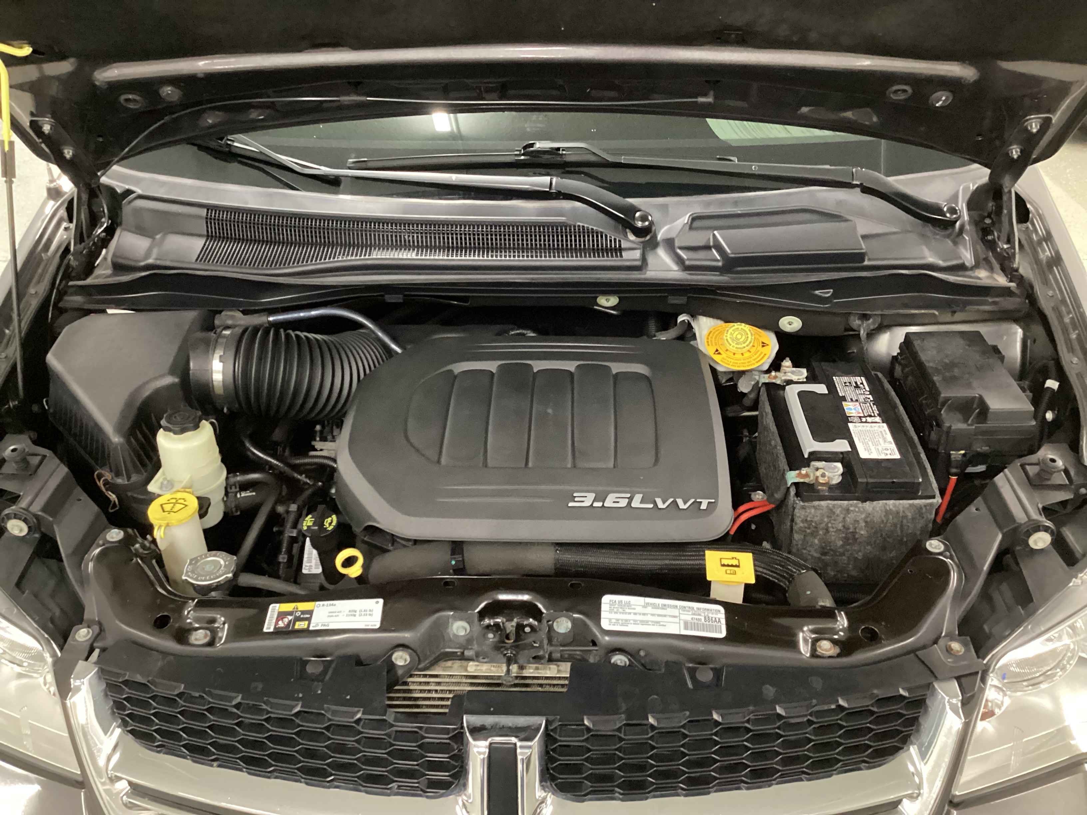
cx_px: 544
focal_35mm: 31
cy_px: 408
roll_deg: +0.9
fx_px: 973
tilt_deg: -34.5
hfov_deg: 58.4
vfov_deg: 45.4
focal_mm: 3.3
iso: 640
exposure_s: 1/20
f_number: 2.4
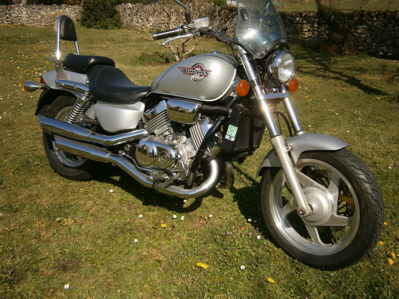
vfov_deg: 39.7
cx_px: 200
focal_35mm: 36
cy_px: 150
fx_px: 415
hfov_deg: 51.4
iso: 80
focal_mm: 6.4
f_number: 3.1
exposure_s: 1/2000
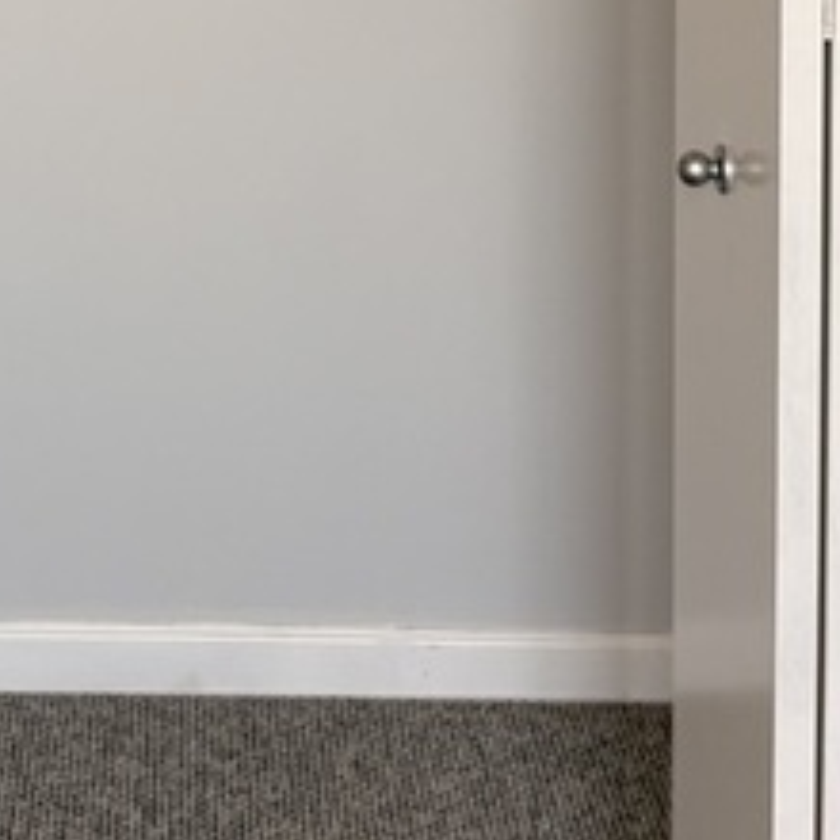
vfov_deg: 14.8
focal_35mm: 113
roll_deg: -0.3
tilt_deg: -4.7
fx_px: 3102
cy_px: -241
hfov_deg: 15.2
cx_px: 69
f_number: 1.6
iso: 50
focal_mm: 5.96
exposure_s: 1/120
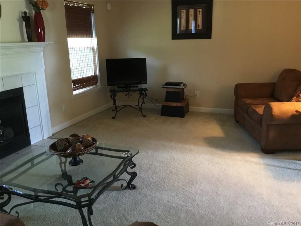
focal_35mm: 31
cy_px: 113
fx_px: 270
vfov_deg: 45.4
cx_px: 150
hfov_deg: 58.4
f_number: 2.4
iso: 200
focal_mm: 3.3
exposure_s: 1/20
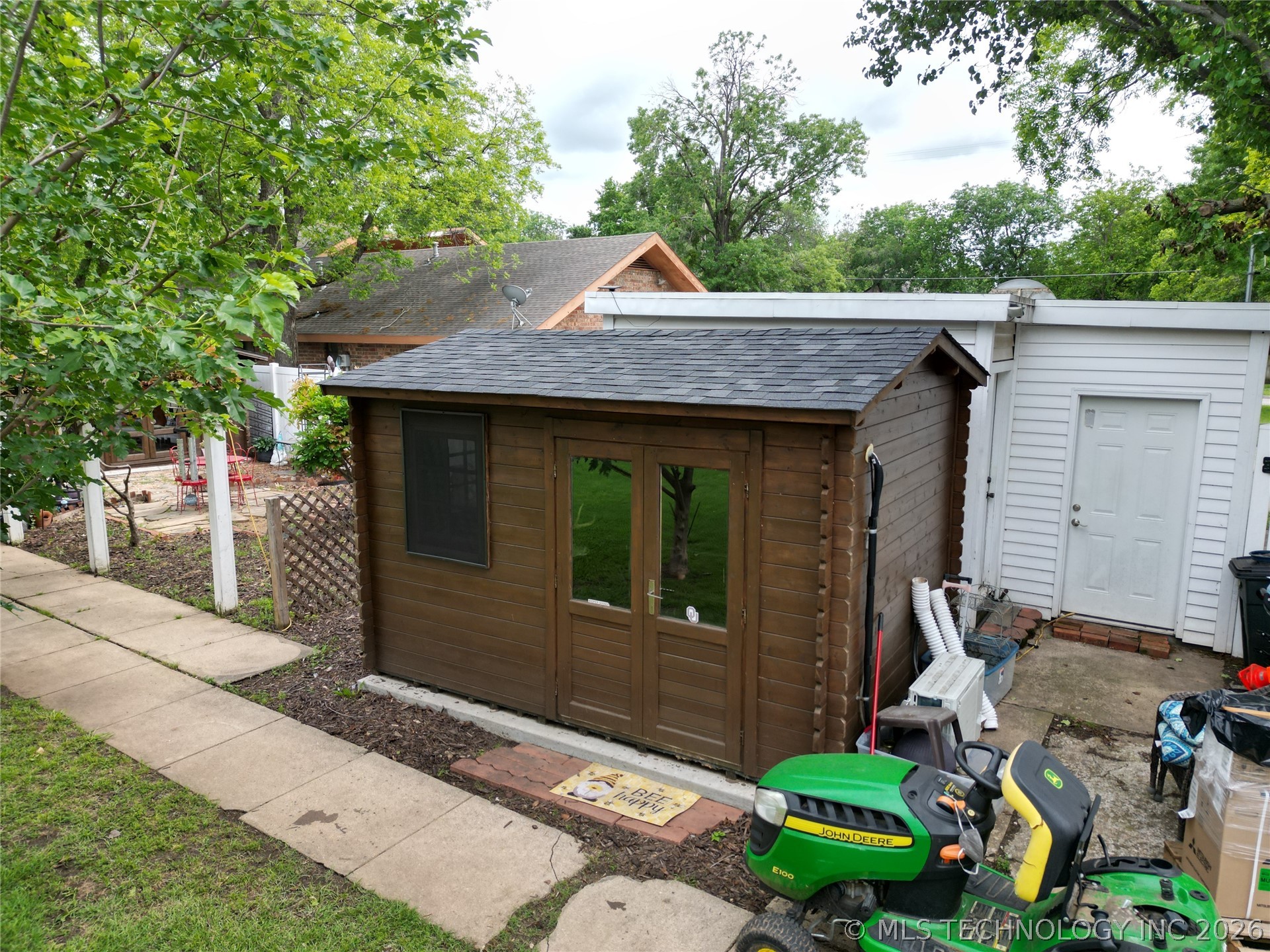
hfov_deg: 71.6
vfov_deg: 56.8
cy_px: 476
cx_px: 635
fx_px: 881
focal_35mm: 24
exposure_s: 1/1000
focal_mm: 6.72
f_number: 1.7
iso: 120
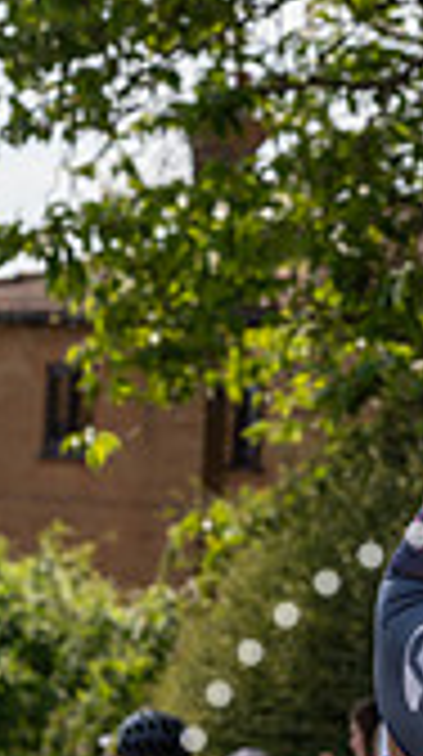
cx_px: 648
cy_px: 536
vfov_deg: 13.2
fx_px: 3263
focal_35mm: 163
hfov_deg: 7.3
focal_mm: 58
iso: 100
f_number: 4.5
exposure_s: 1/1000
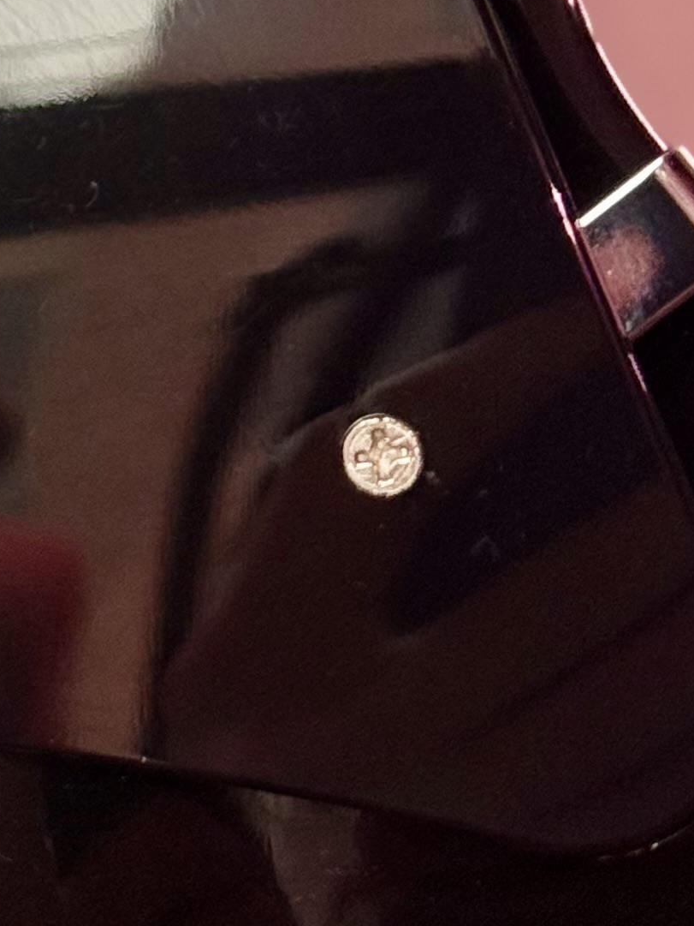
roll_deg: -0.6
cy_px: -95
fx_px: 4784
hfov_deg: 8.1
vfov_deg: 10.9
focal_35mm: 179
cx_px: -389
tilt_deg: -3.2
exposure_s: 1/50
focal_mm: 6.76
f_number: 1.78
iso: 160
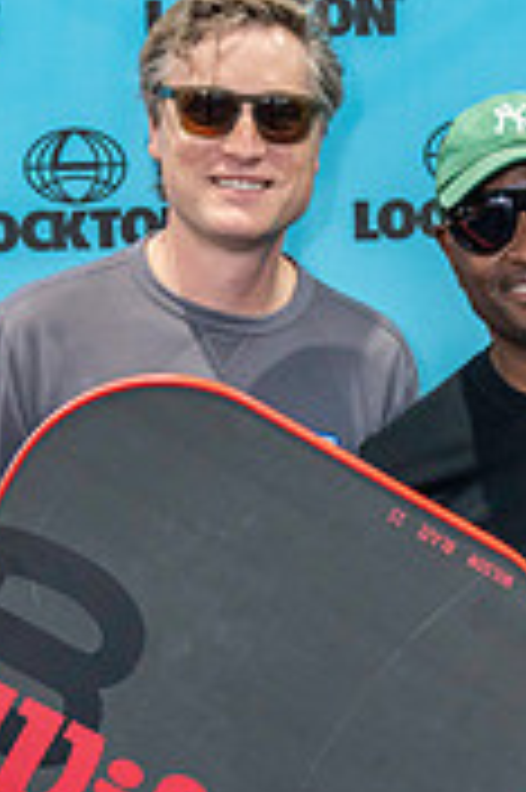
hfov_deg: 14.7
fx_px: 2020
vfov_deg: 21.7
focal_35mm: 92
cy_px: 684
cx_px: 427
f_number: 4
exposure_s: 1/200
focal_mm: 36
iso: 3200
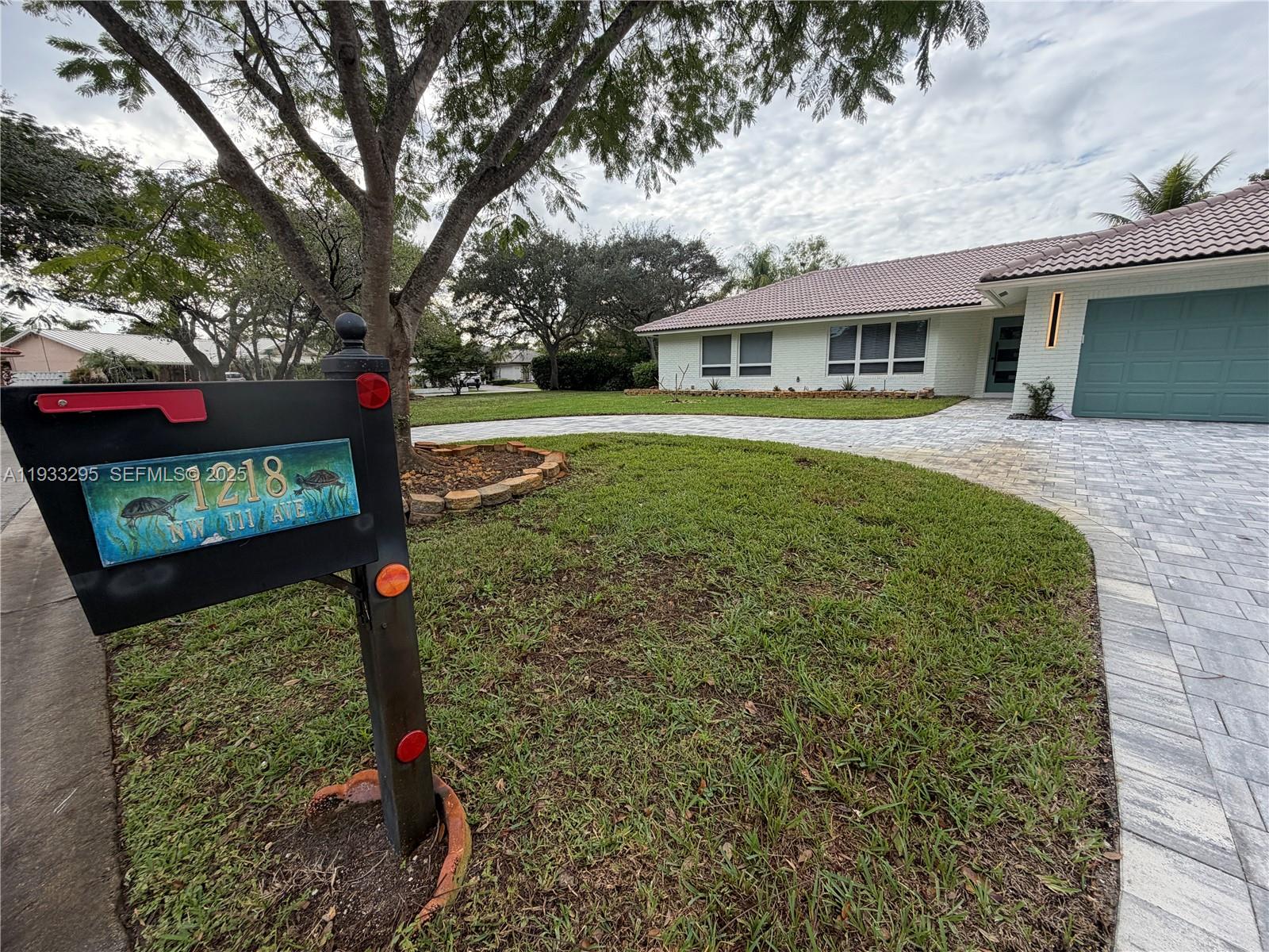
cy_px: 476
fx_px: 513
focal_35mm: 14
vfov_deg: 85.7
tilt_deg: -11.9
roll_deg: +1.7
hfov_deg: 102.1
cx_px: 634
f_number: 2.2
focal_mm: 2.22
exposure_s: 1/502
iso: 50
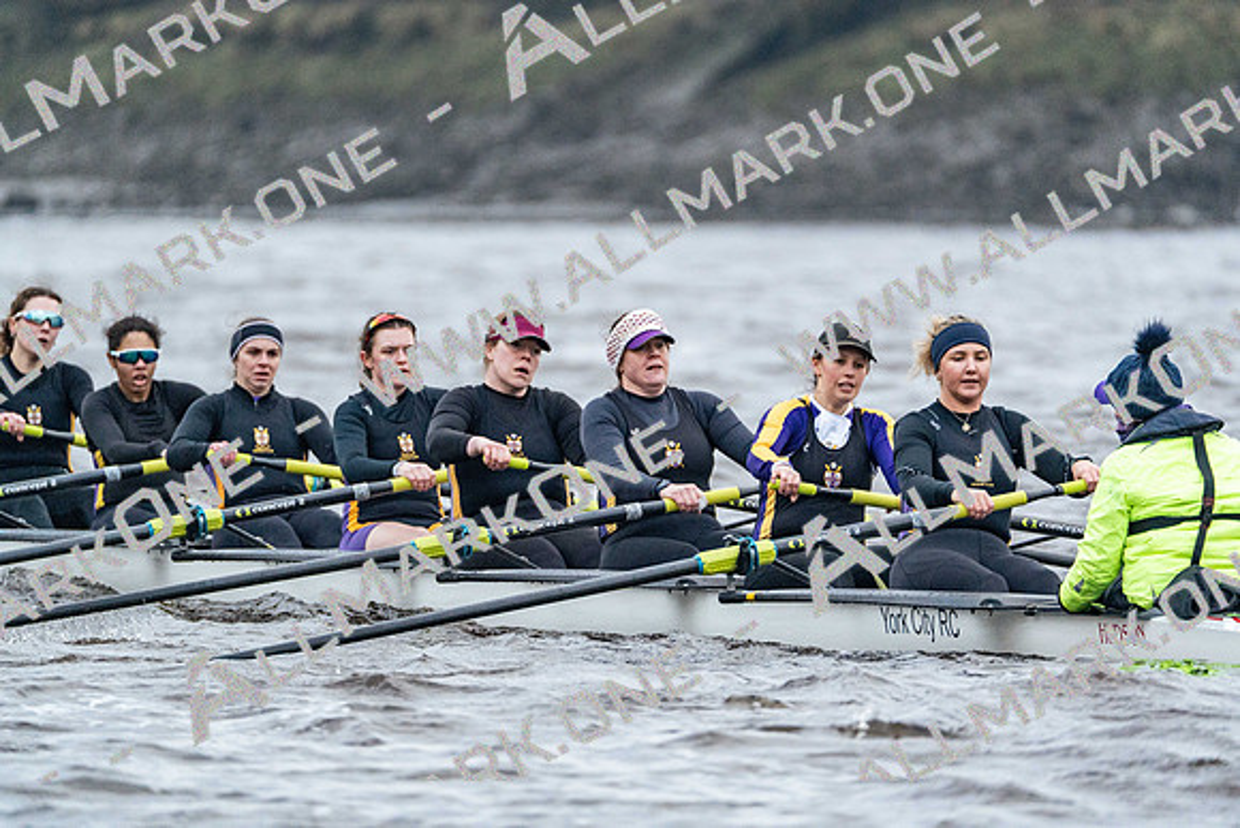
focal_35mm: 600
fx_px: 20671
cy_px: 414
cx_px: 620
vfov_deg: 2.3
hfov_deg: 3.4
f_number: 6.3
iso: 5000
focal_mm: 600
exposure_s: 1/1600
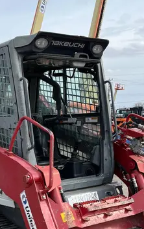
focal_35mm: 57
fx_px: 357
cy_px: 161
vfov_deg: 35.1
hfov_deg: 22.5
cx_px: 28
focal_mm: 5.1
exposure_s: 1/2358
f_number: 1.6
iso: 50
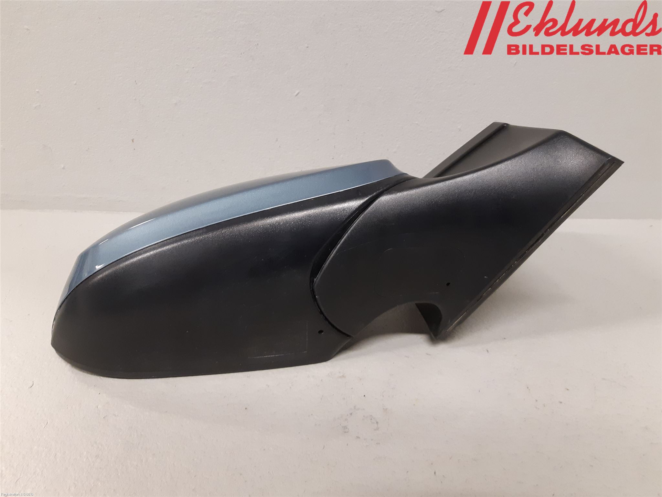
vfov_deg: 53.1
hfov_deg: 67.3
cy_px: 248
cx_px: 331
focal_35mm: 26
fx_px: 497
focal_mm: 3.93
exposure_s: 1/50
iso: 250
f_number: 1.7
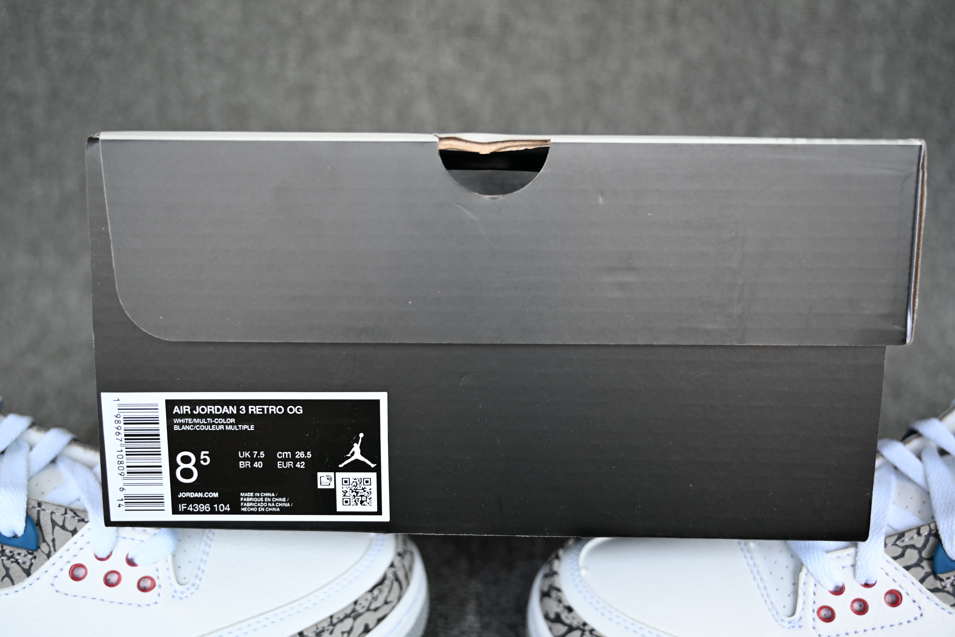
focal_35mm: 33
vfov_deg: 40.0
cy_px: 318
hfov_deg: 57.2
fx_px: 875
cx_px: 478
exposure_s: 1/40
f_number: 4
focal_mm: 33
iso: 125
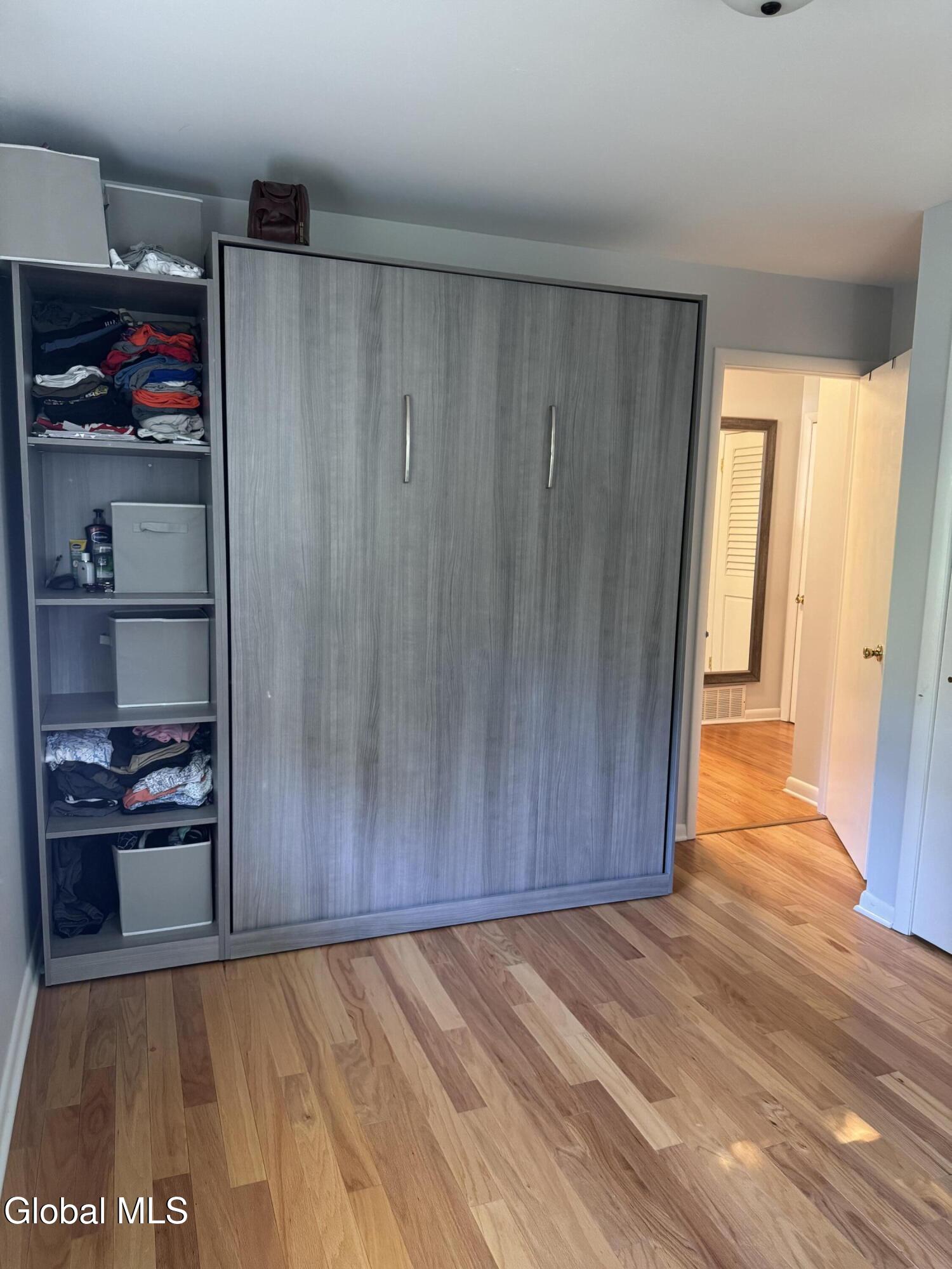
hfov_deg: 56.8
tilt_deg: -9.3
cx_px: 476
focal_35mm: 24
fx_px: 880
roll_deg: -1.1
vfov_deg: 71.6
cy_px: 634
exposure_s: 1/60
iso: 400
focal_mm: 6.76
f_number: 1.78
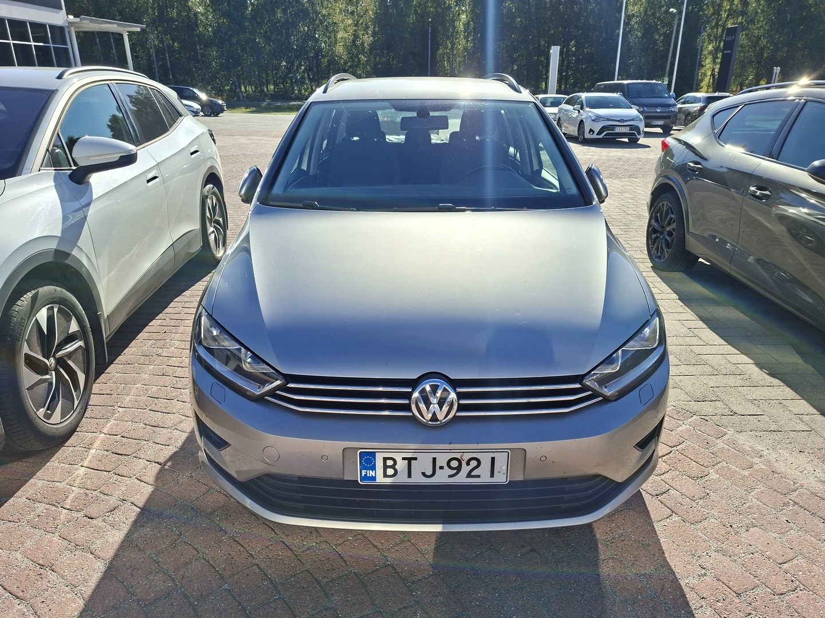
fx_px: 548
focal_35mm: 23
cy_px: 309
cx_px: 412
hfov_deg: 73.9
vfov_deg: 58.9
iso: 50
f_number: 1.8
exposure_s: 1/1745
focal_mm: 5.54
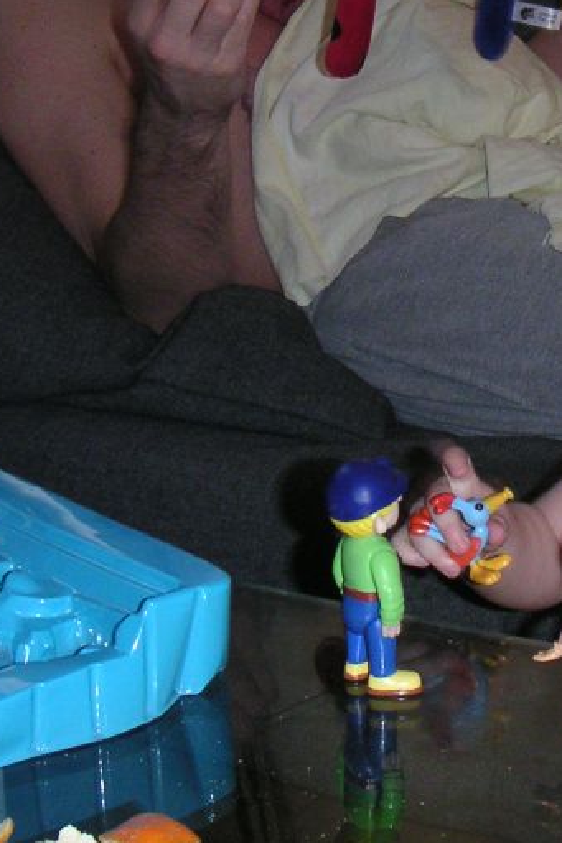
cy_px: 254
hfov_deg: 17.6
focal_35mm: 77
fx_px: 1804
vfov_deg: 26.1
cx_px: 450
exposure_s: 1/45
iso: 160
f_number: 2.8
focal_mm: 5.7
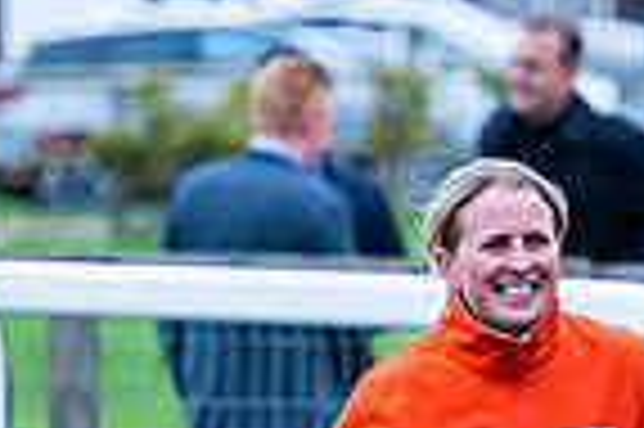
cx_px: 1247
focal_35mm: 772
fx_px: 13794
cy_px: 577
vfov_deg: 1.8
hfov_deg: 2.7
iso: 500
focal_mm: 190
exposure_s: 1/1000
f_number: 4
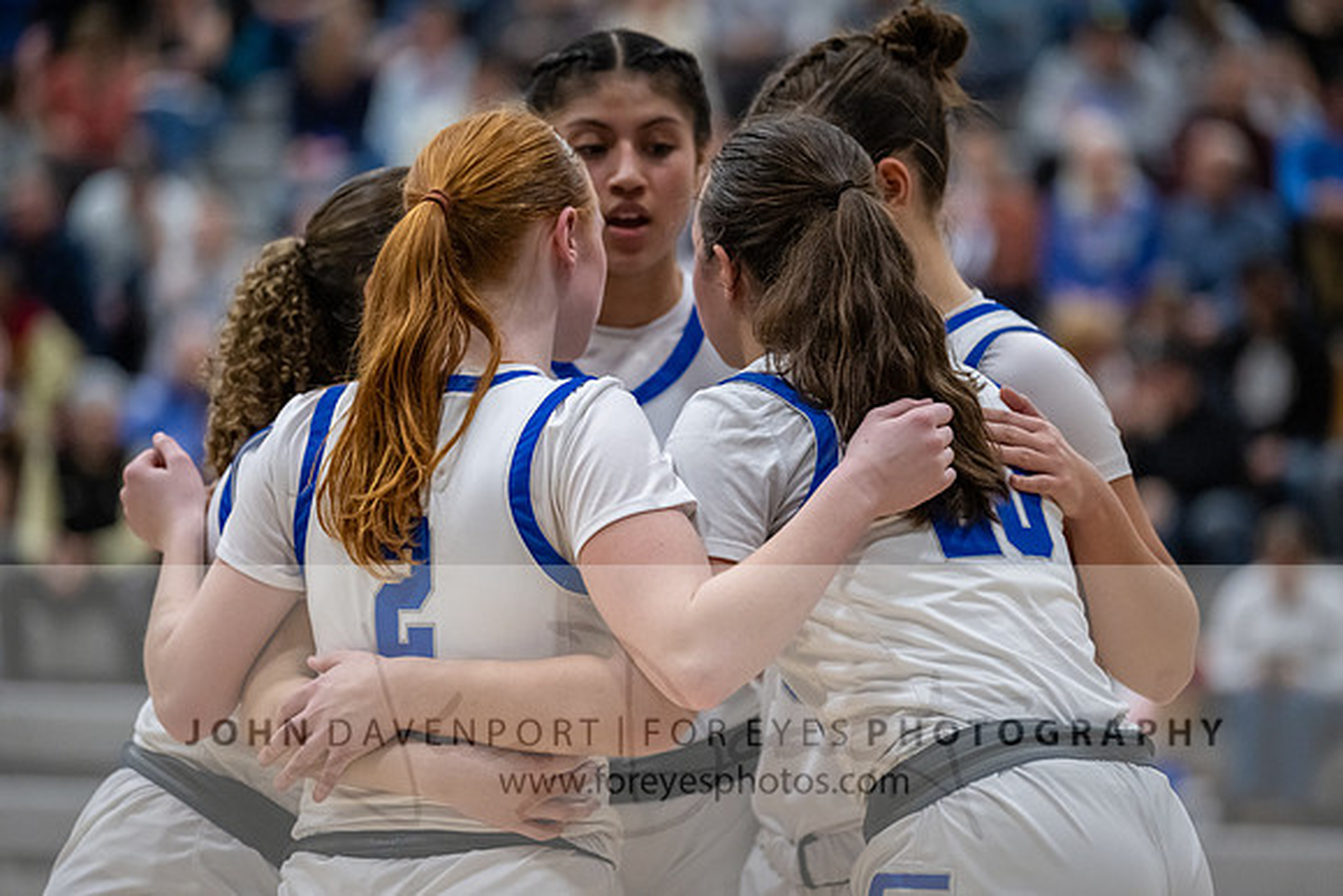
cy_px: 448
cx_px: 672
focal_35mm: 165
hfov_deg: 12.4
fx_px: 6157
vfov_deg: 8.3
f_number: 2.8
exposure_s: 1/1000
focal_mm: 165
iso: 7200
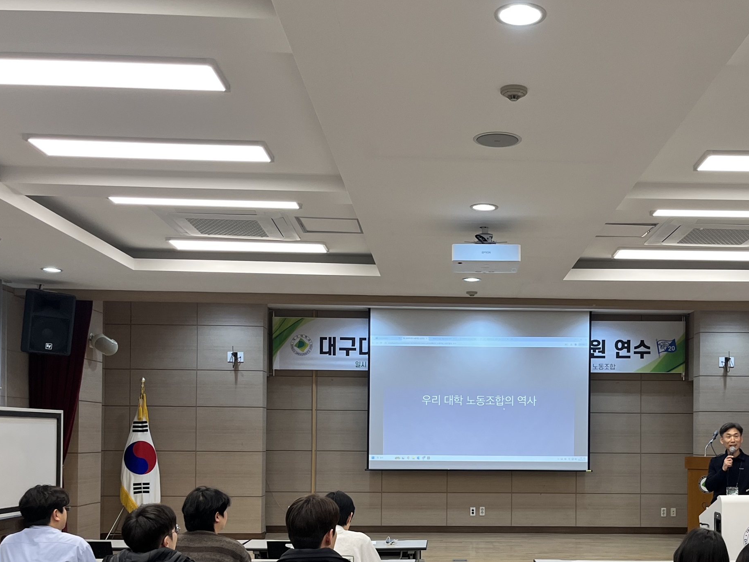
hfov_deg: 43.3
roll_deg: -0.2
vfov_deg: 32.9
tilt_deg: +0.3
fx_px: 930
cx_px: 491
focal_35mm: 43
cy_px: 423
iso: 100
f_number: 1.6
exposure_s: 1/120
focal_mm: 5.1
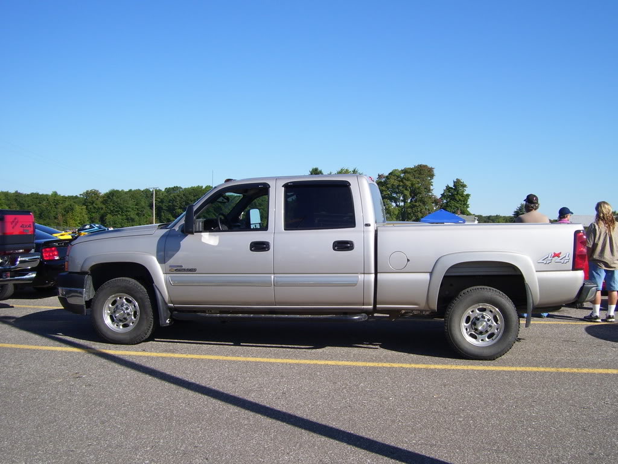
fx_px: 661
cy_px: 232
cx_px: 309
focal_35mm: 37
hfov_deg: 50.1
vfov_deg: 38.7
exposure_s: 1/500
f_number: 4.8
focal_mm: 6
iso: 80
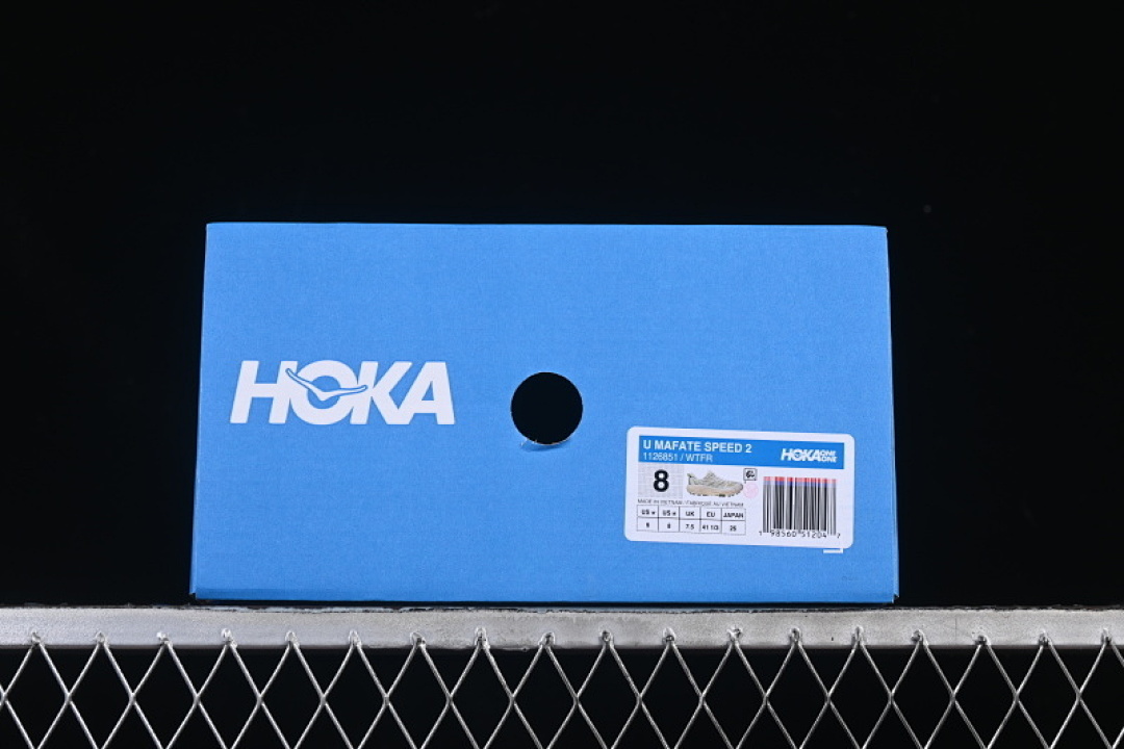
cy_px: 374
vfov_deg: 18.2
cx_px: 562
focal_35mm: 75
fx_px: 2341
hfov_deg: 27.0
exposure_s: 1/80
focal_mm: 50
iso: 160
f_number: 8
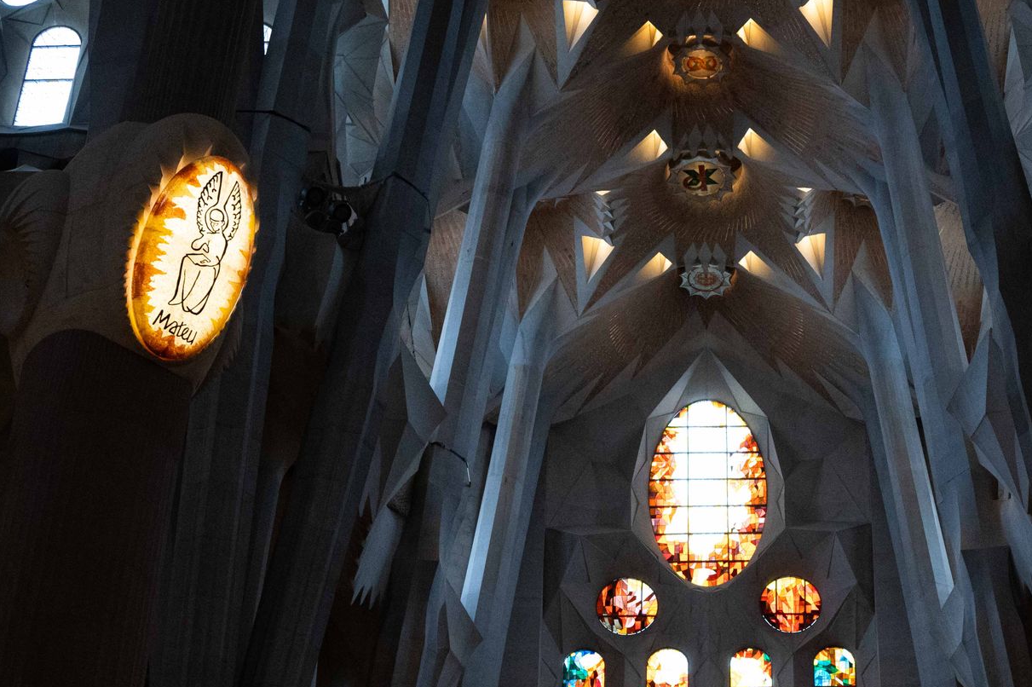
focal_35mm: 84
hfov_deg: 24.0
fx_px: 2407
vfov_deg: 16.2
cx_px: 734
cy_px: 501
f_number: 5.6
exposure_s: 1/250
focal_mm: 53
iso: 8000
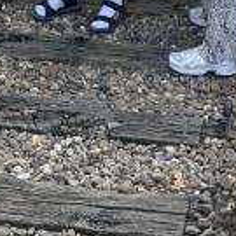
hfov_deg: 14.4
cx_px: 171
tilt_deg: -5.9
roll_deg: -2.2
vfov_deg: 12.4
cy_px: -264
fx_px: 933
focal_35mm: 121
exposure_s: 1/1075
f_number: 1.78
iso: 100
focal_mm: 6.76
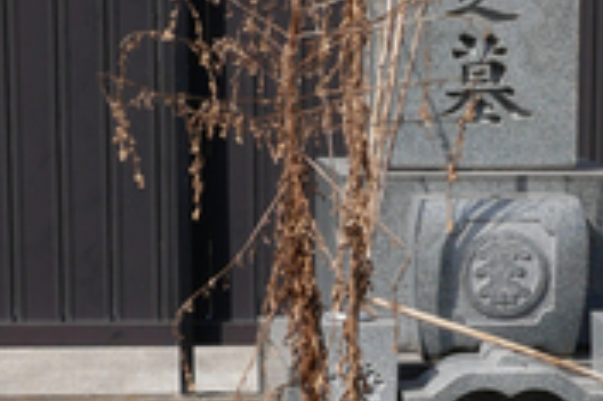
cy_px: 915
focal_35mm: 128
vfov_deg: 9.6
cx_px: 370
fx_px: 2142
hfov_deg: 16.0
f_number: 8
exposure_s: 1/400
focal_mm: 18
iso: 200
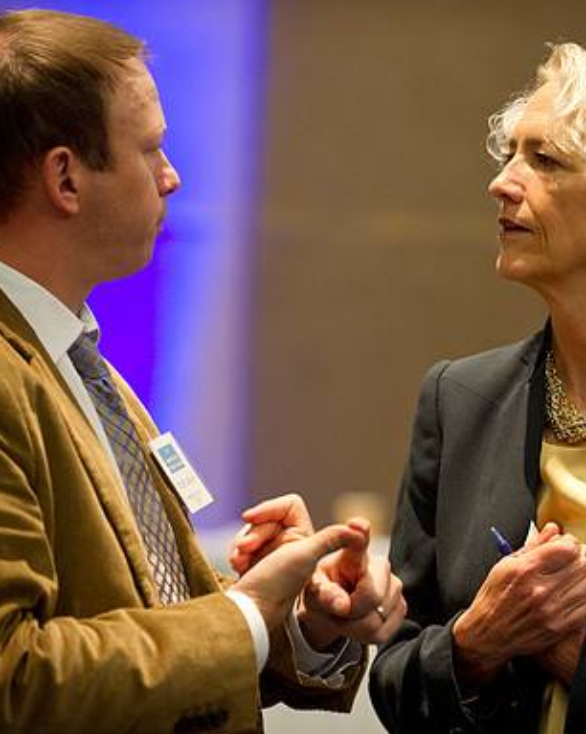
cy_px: 368
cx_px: 454
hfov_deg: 8.0
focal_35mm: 192
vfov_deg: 10.1
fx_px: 4166
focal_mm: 135
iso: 2500
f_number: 2.8
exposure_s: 1/100
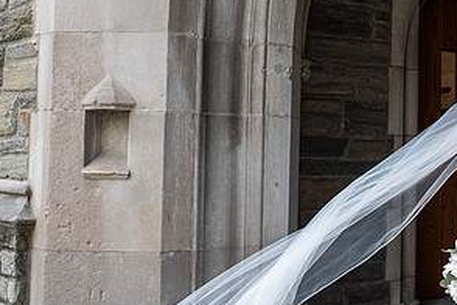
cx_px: 403
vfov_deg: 19.6
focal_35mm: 69
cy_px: 80
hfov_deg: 28.2
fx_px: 876
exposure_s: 1/640
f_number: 5.6
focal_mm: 35
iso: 640
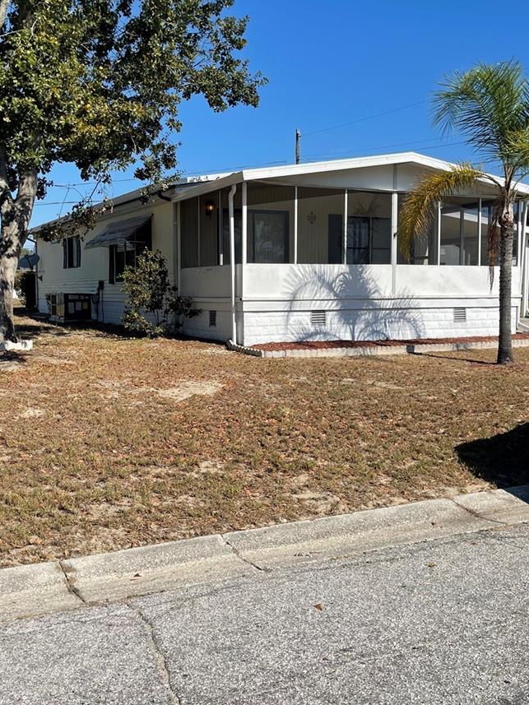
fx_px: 713
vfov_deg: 52.6
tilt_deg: -3.5
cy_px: 326
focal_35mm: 35
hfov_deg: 40.7
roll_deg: +0.0
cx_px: 238
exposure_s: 1/4717
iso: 32
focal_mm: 5.1
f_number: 1.6
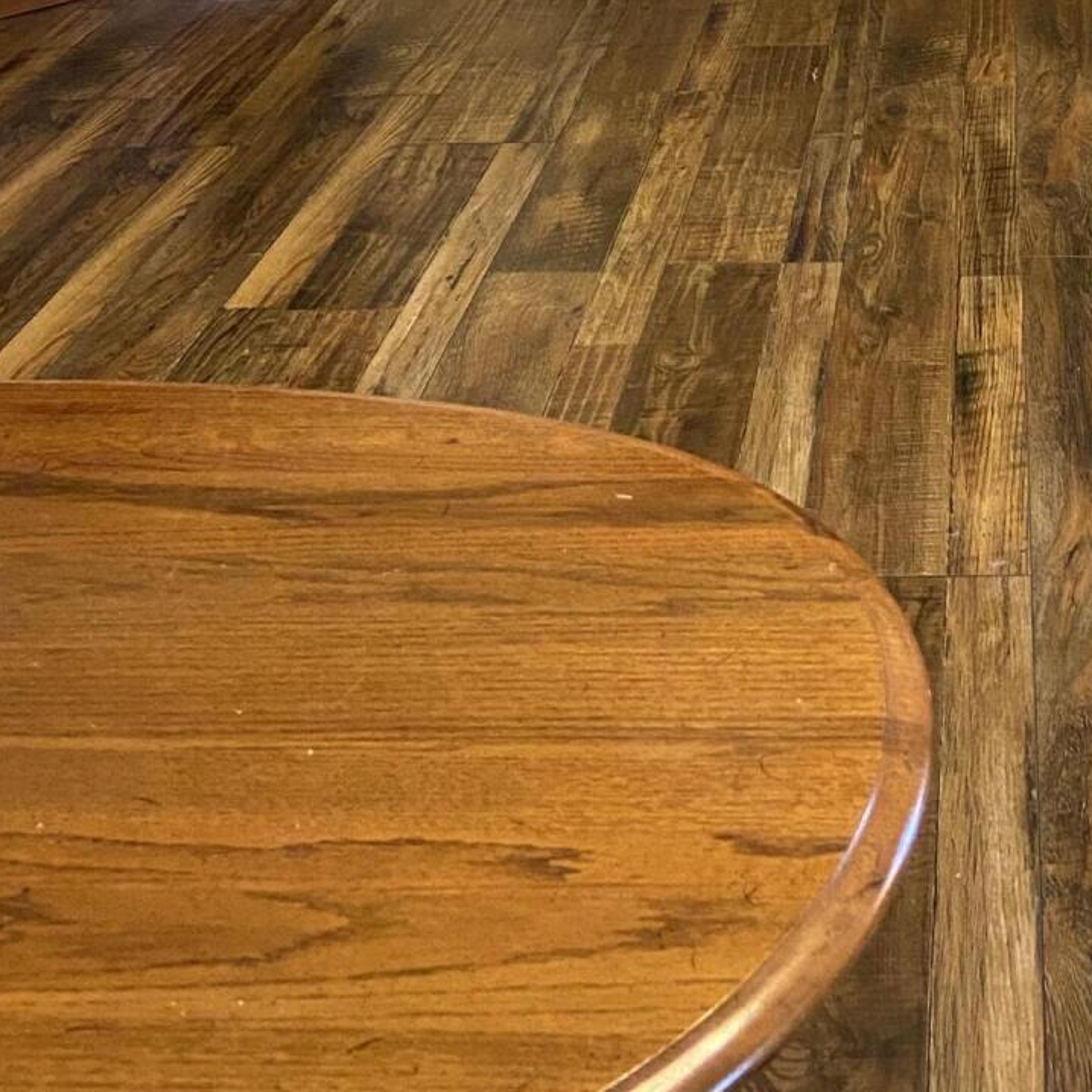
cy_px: -234
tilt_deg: -9.2
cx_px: 882
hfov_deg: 26.4
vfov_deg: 24.3
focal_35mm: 64
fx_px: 2284
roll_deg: +2.2
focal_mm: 4.25
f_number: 1.8
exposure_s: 1/60
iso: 500
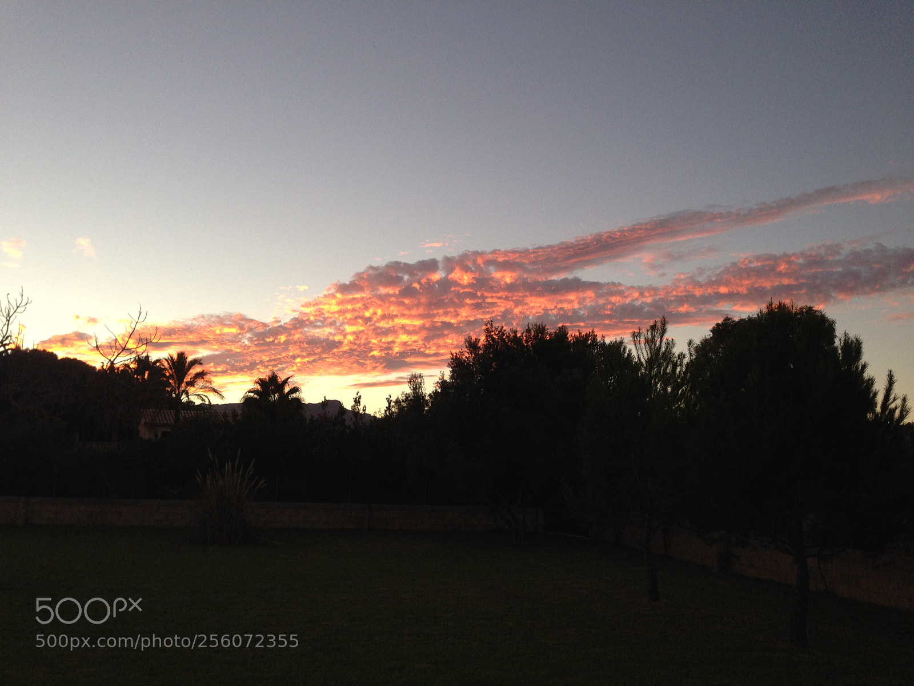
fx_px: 871
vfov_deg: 42.9
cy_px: 343
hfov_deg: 55.4
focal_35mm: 33
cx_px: 457
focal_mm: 4.12
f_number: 2.4
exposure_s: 1/120
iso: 80
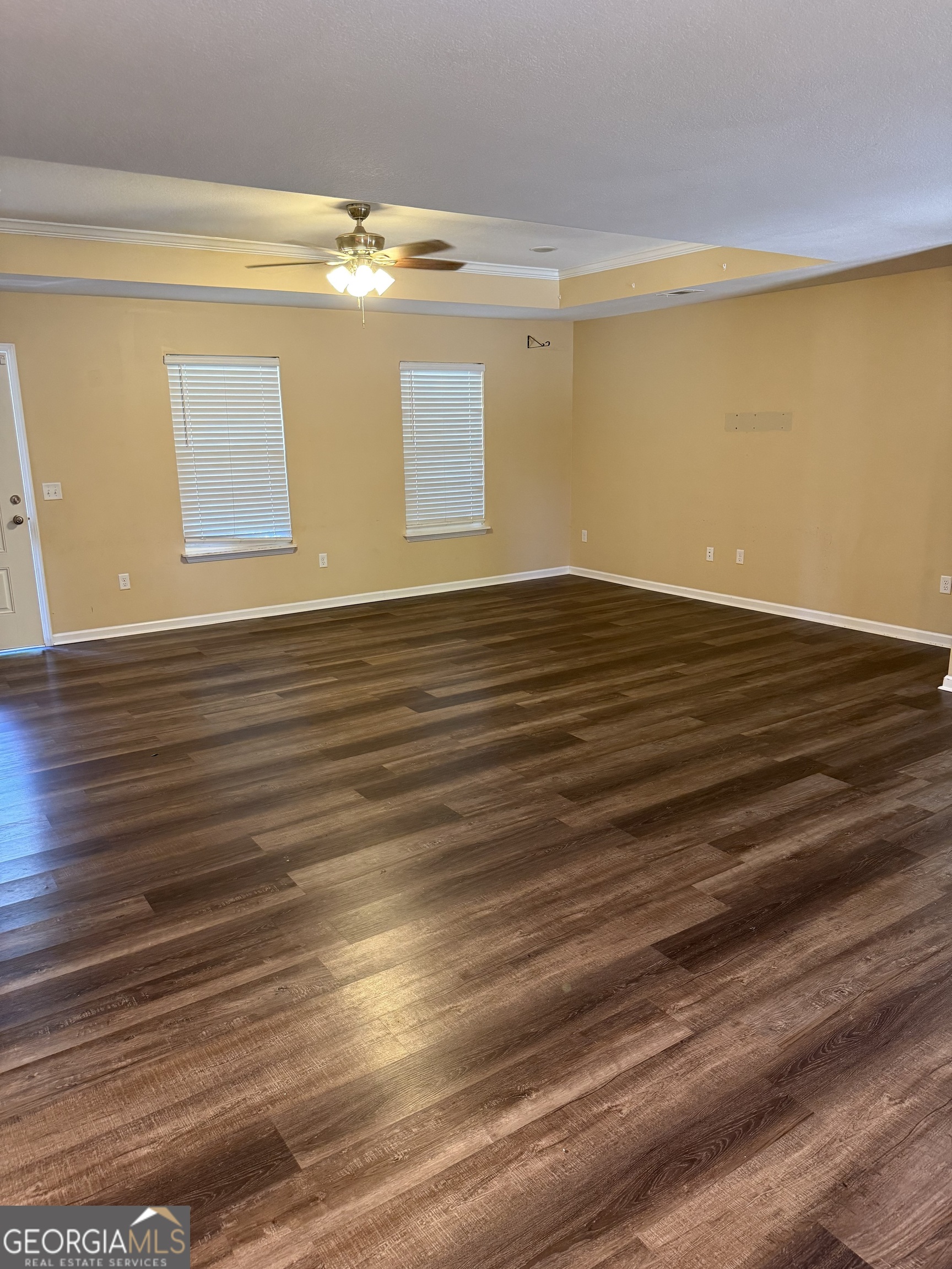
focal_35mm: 24
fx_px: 880
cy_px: 634
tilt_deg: -14.0
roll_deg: +0.8
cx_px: 476
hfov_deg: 56.8
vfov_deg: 71.6
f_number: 1.78
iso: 320
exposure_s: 1/60
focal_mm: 6.76
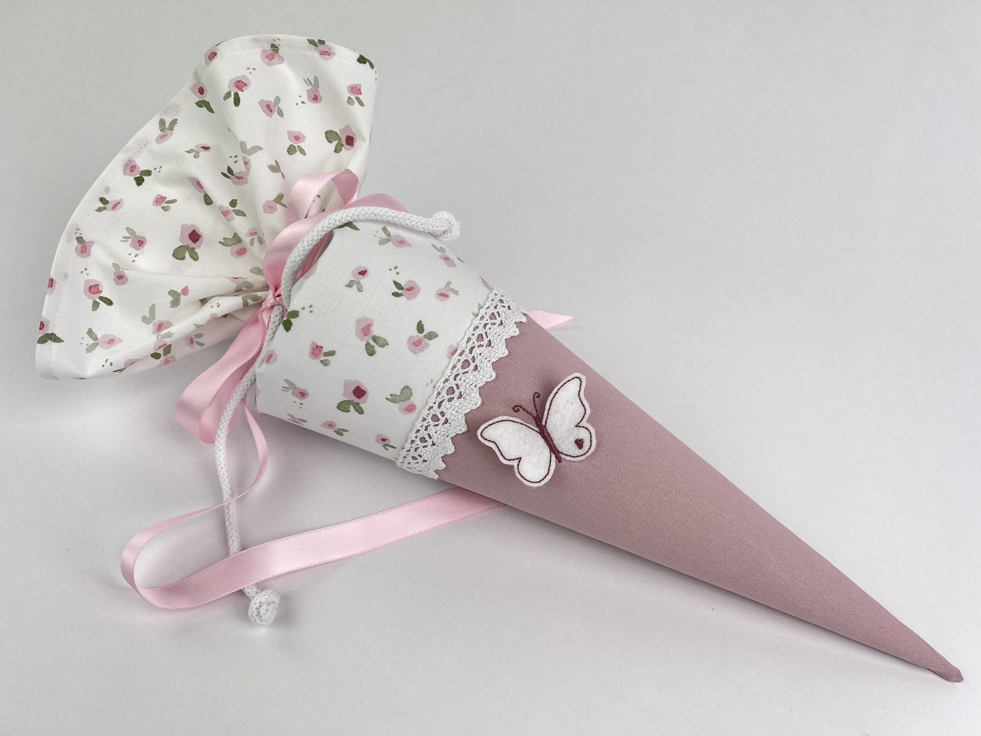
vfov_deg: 53.1
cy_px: 368
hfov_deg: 67.3
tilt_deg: -48.5
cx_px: 490
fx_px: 737
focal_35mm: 26
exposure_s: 1/250
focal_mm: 5.1
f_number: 1.6
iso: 40
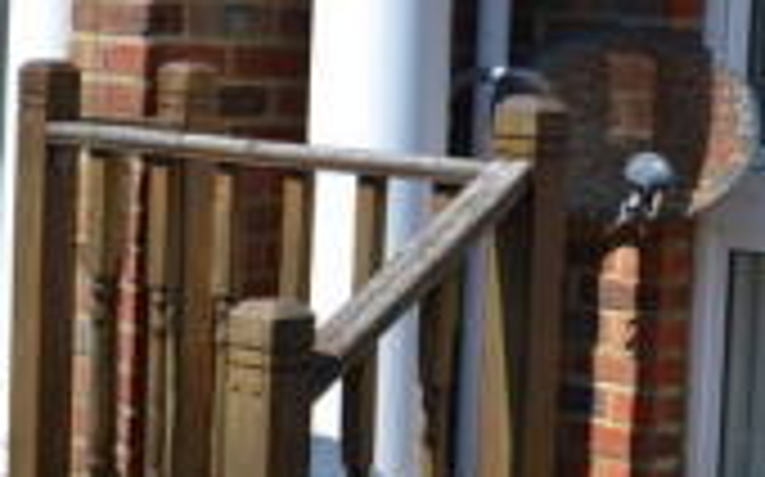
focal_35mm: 106
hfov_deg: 19.7
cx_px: 403
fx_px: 2209
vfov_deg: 12.2
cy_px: 7
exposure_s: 1/250
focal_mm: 18
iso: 100
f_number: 8
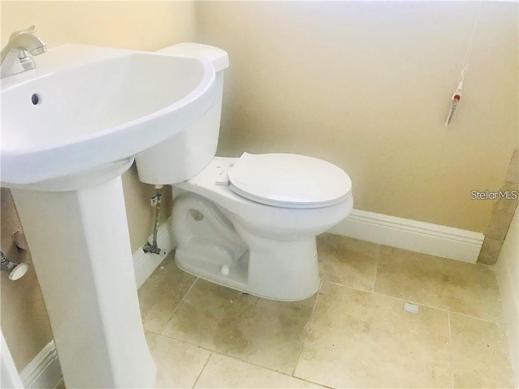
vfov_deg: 49.7
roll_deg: -2.0
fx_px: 420
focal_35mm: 28
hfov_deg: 63.4
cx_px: 260
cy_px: 194
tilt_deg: -29.9
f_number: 1.8
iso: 50
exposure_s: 1/15
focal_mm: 3.99
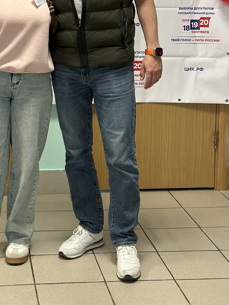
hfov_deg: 17.8
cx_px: 48
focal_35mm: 82
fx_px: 723
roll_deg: -0.2
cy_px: 63
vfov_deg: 23.5
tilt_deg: -7.2
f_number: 1.78
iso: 160
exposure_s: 1/60
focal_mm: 6.86
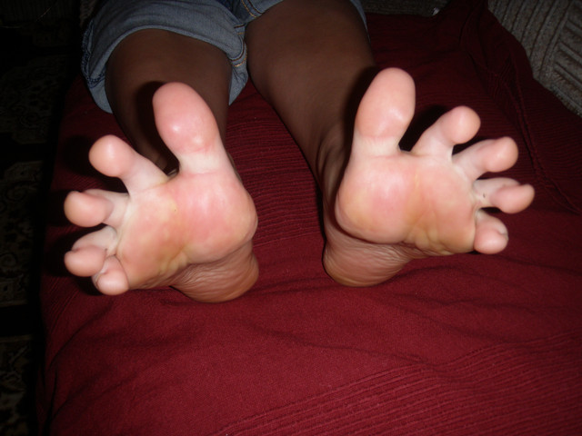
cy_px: 218
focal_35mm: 38
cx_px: 291
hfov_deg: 49.0
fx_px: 639
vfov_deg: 37.7
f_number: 3.5
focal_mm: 6.7
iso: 100
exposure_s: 1/30
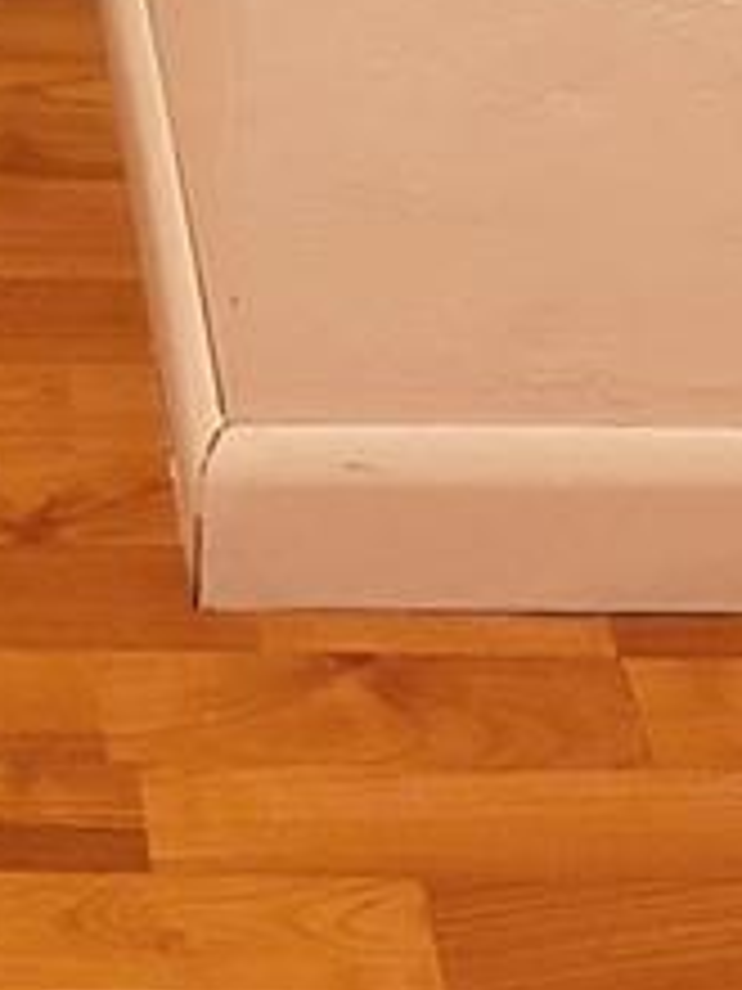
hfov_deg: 10.2
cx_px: -238
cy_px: -1683
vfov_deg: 10.8
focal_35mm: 142
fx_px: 4058
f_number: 1.6
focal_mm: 5.96
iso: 400
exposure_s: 1/40
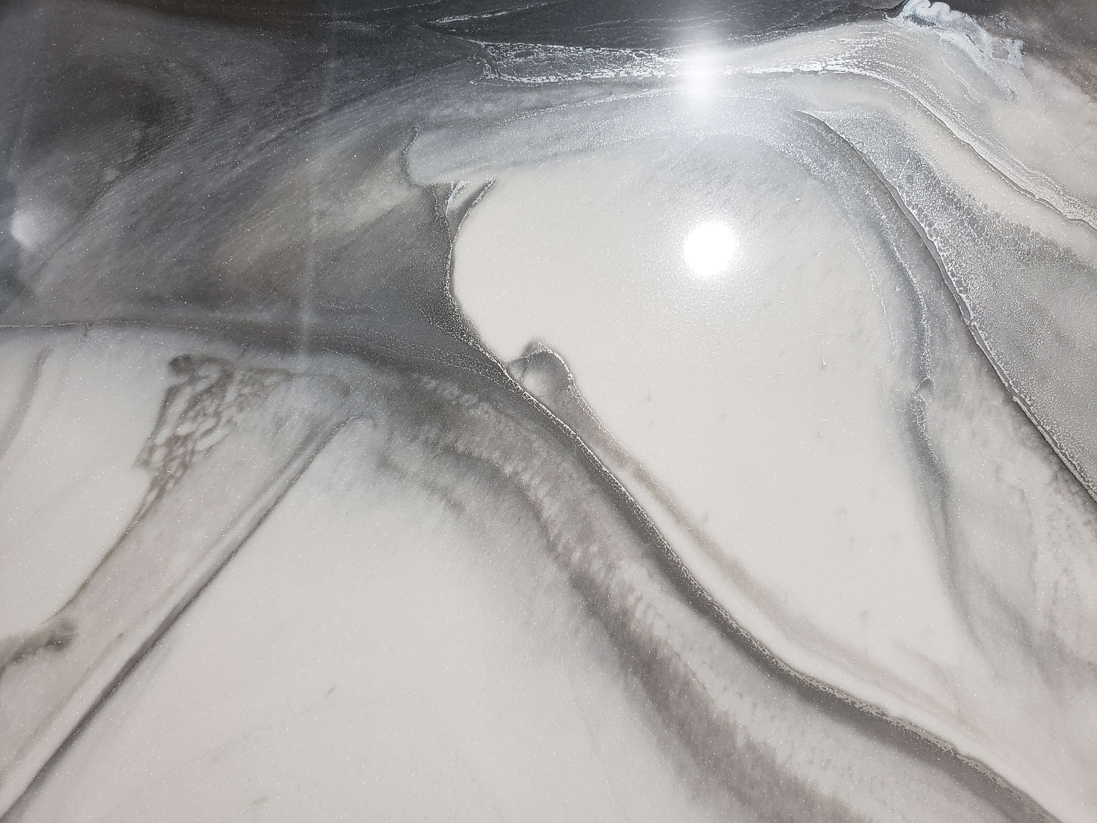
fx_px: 824
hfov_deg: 67.3
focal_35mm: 26
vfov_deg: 53.1
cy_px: 412
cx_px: 548
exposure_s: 1/24
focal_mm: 4.3
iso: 250
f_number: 1.5
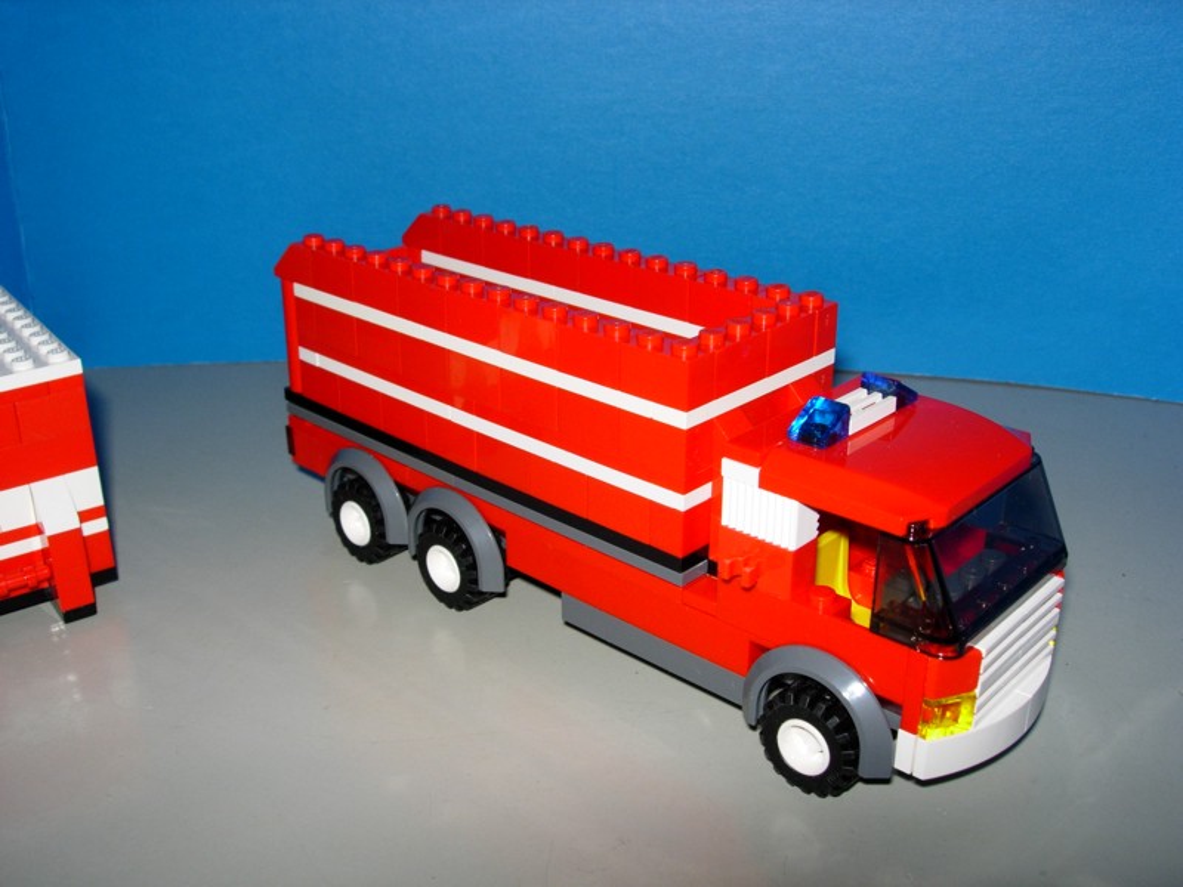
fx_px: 1299
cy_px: 444
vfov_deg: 37.7
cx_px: 592
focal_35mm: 38
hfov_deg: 49.0
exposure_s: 1/64
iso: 79
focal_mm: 7.8
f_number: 4.8
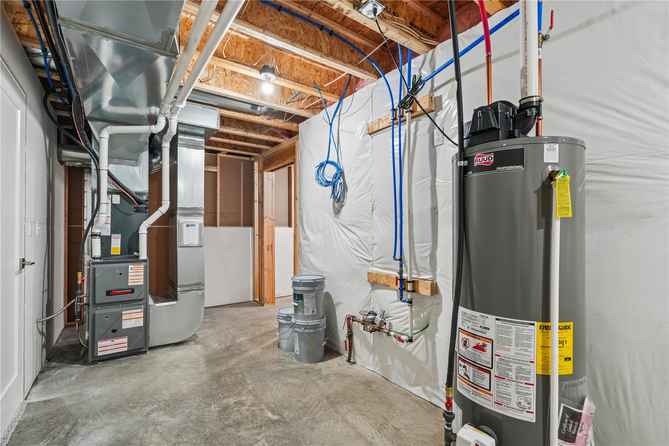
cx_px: 334
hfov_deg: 96.7
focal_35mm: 16
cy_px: 223
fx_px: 297
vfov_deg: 73.7
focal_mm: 16
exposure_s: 1/4
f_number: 10
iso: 400
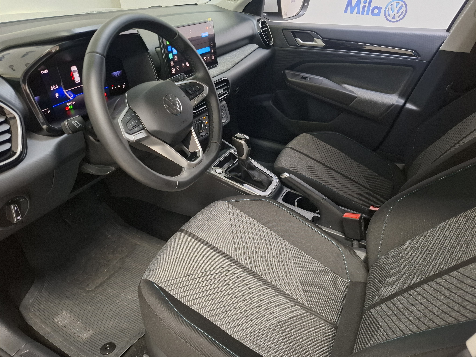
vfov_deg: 58.9
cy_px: 178
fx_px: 316
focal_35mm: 23
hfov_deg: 73.9
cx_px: 238
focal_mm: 5.54
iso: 800
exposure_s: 1/24
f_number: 1.8
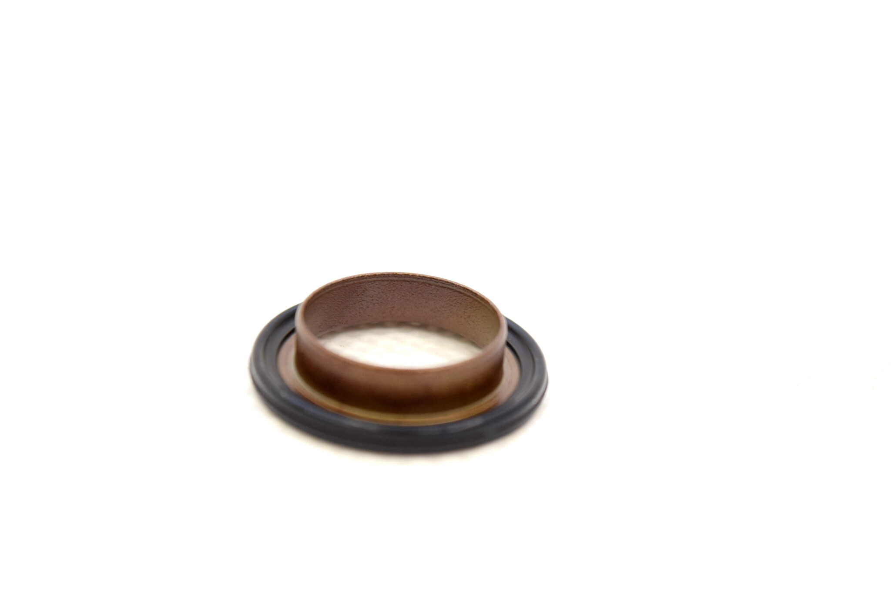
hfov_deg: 26.0
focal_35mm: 78
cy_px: 298
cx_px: 446
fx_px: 1934
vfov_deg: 17.5
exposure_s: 1/100
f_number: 5.6
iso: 400
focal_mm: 52
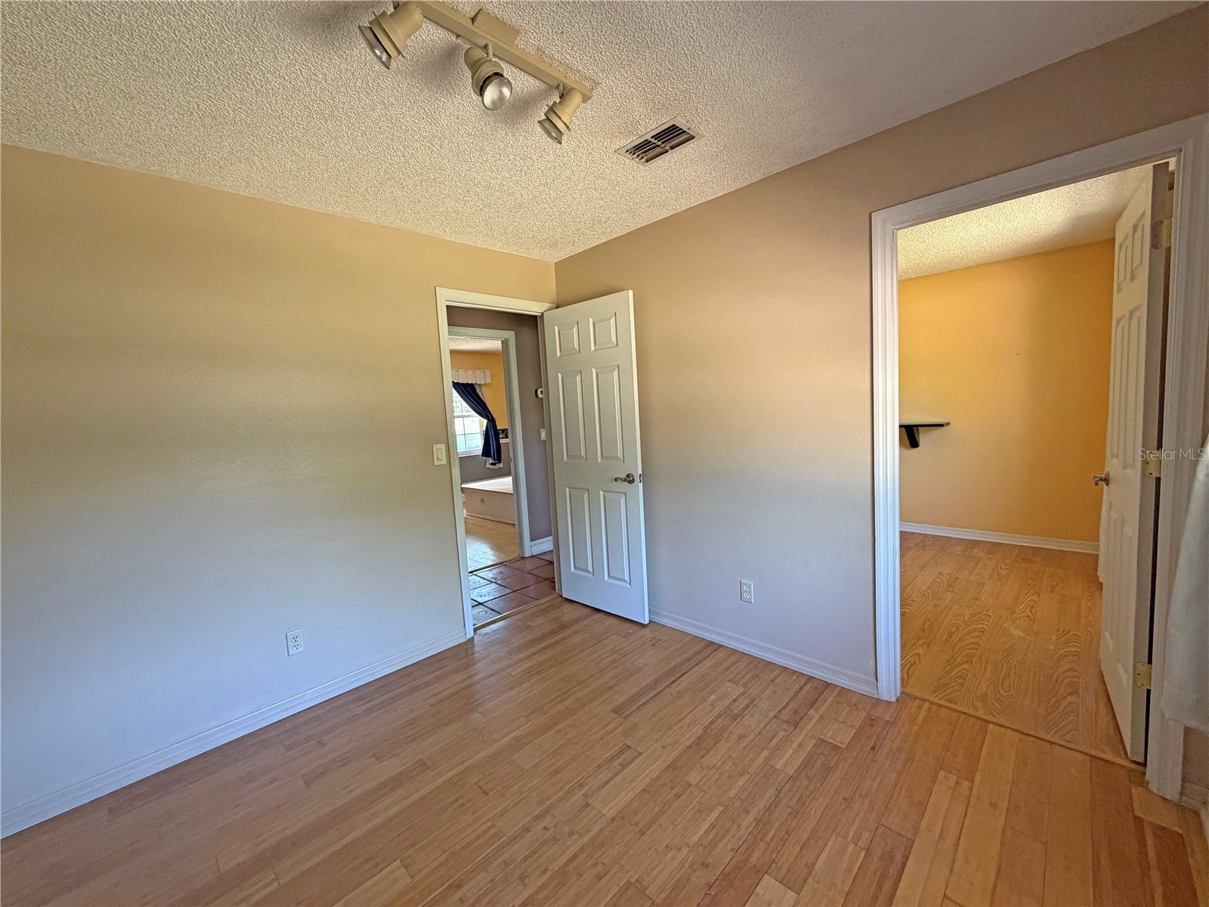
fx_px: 489
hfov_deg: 102.1
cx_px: 604
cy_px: 454
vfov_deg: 85.7
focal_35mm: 14
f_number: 2.2
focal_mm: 2.22
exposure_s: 1/114
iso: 320
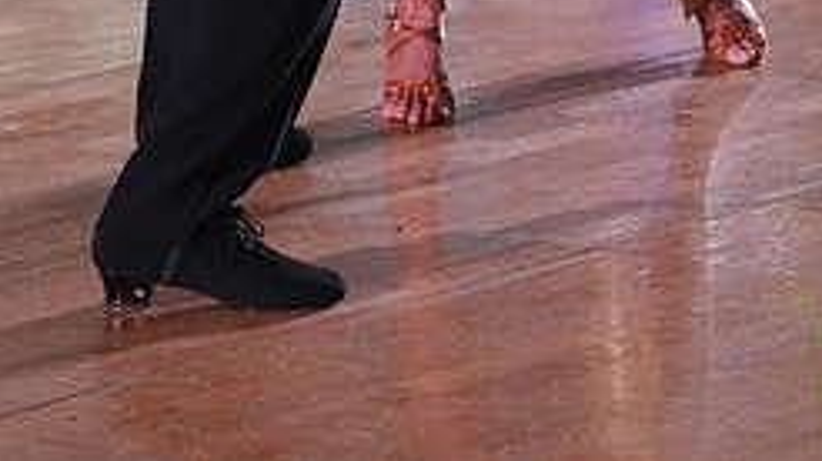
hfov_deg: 7.5
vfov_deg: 4.2
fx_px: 6251
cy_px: -501
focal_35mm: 287
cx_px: 322
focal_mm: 116
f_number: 4.5
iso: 4000
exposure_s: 1/200
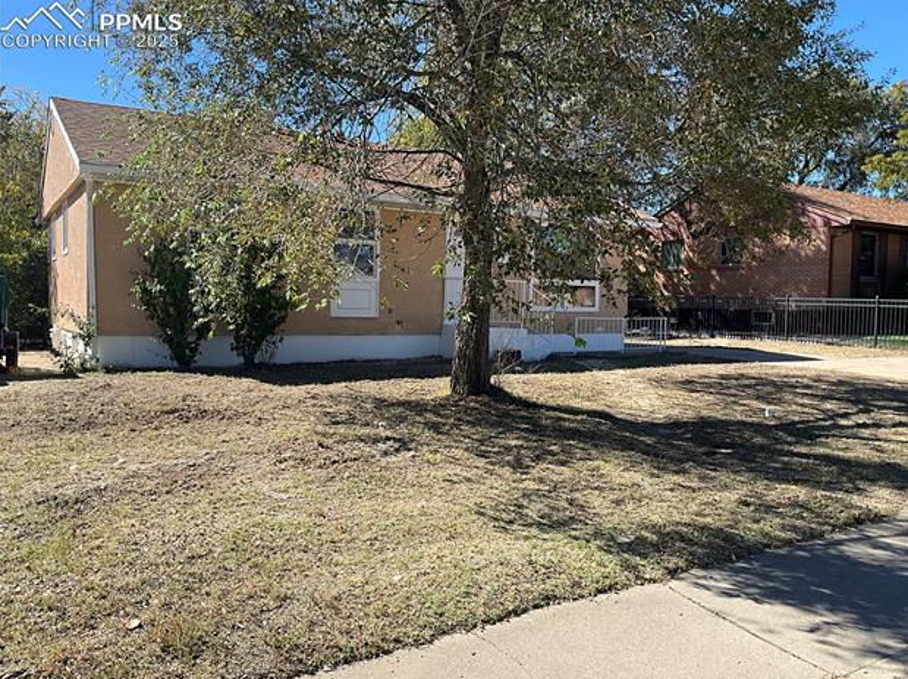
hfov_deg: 60.0
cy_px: 348
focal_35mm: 30
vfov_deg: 46.7
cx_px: 468
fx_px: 786
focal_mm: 3
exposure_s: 1/962
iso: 25
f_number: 1.8
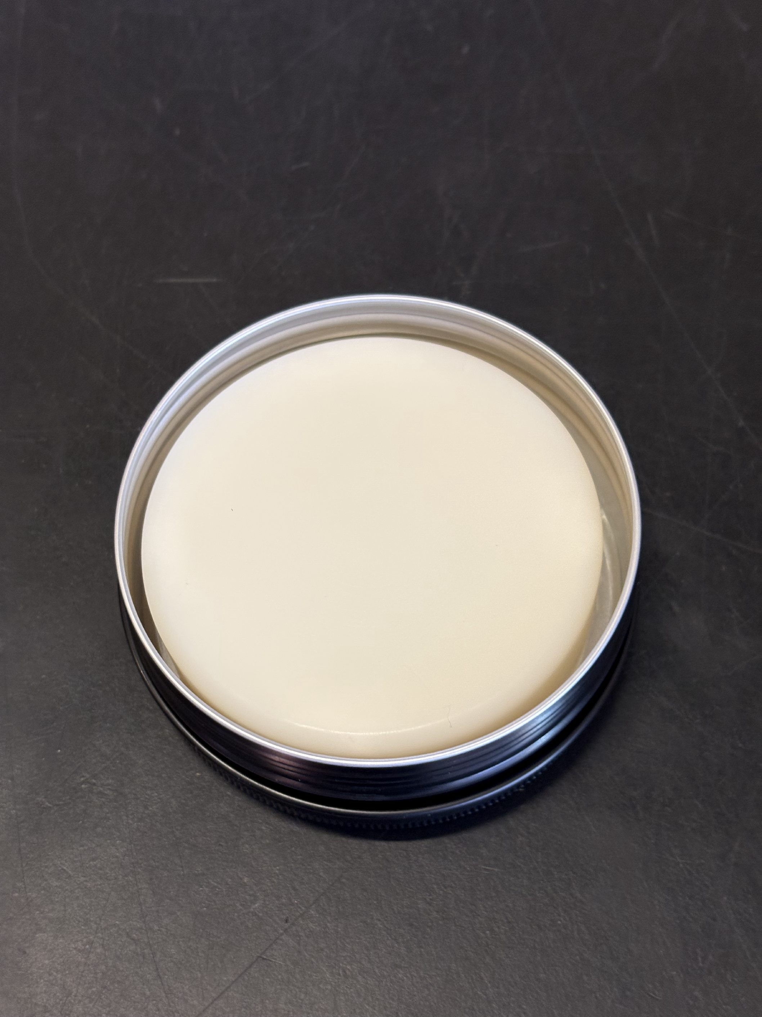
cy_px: 508
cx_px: 381
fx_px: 1526
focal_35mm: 52
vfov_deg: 36.8
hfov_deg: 28.0
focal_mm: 5.96
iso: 80
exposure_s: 1/50
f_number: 1.6
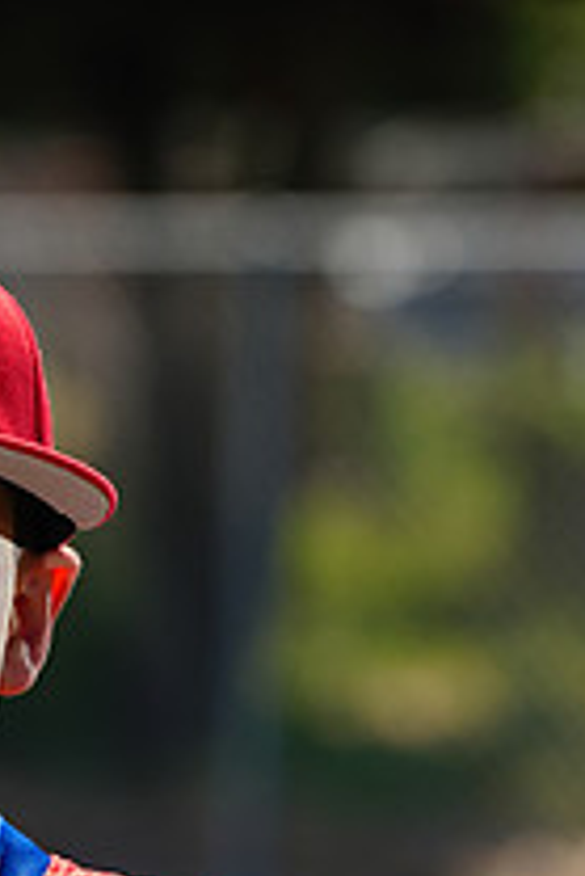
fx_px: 11607
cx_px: -170
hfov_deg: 2.9
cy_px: 1015
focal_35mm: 477
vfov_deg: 4.3
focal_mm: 171
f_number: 5
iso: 50
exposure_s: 1/250
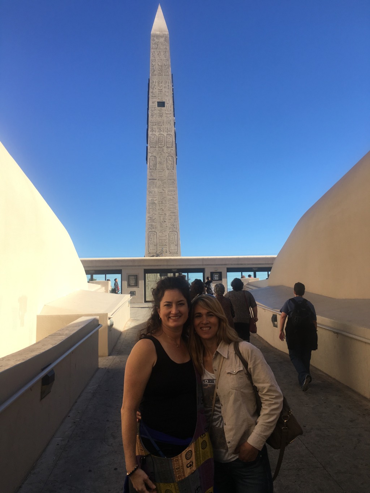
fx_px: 413
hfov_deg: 48.2
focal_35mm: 29
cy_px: 246
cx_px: 185
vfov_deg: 61.7
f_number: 2.2
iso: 25
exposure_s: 1/1183
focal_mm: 4.15
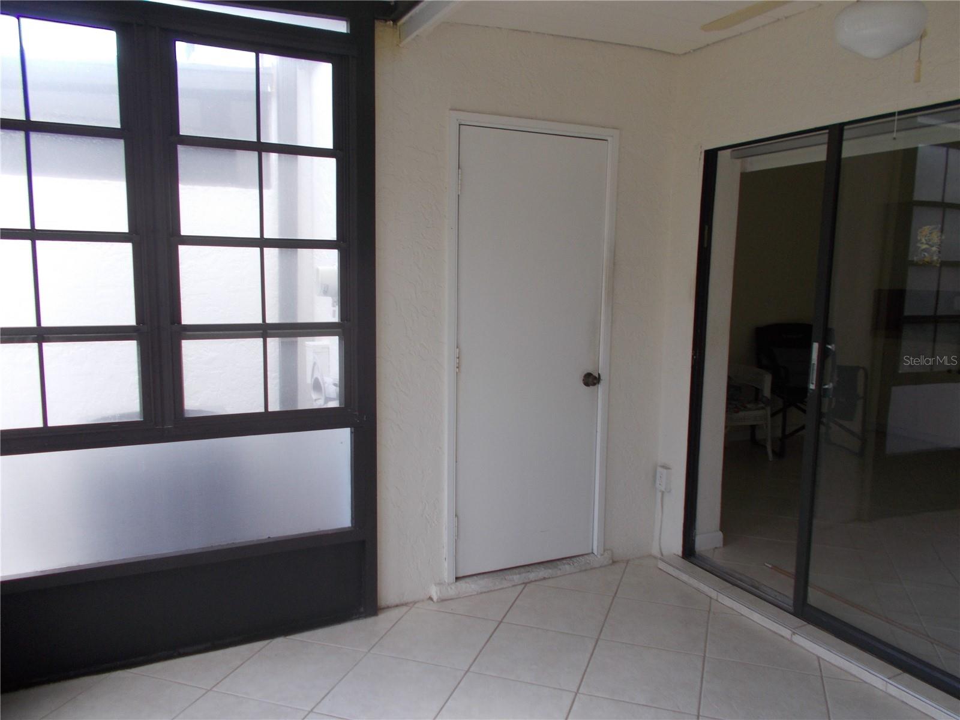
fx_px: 721
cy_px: 360
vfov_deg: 53.1
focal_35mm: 26
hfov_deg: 67.3
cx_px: 480
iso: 80
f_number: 3.2
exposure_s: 1/60
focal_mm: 4.6
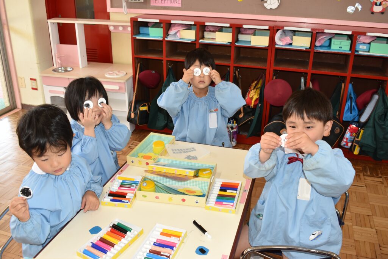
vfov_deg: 40.0
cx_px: 194
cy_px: 130
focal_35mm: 33
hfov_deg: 57.2
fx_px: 356
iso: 560
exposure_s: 1/125
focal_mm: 22
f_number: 5.6
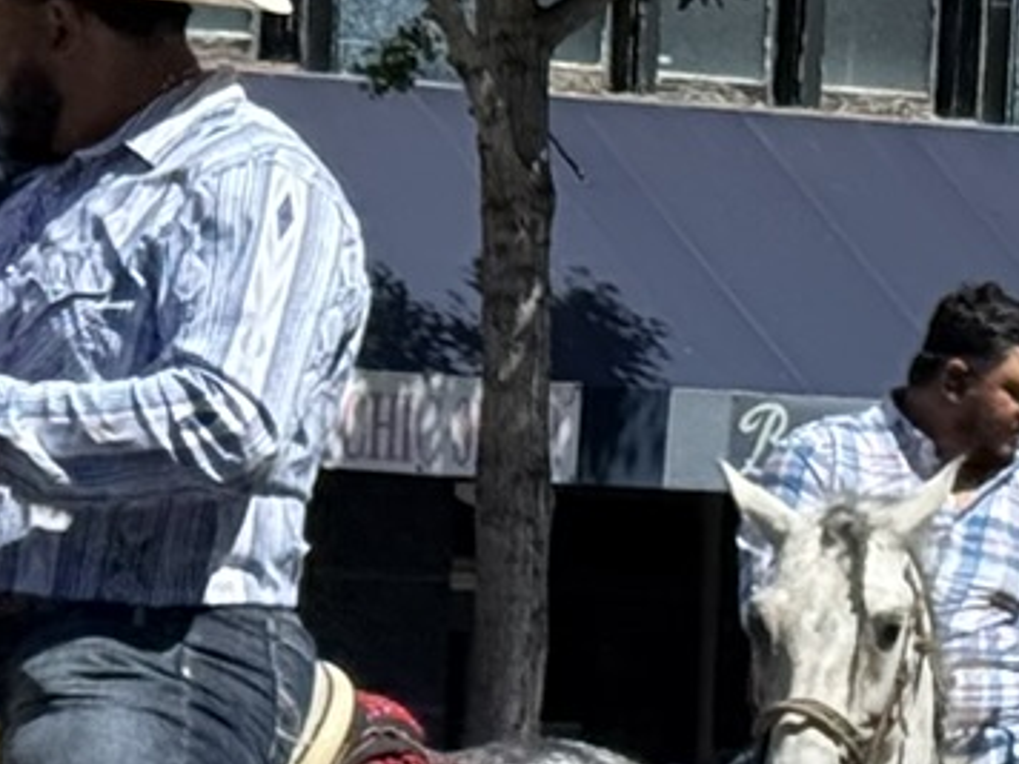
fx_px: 8125
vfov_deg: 5.3
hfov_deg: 7.0
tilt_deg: -2.7
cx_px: -916
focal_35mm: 276
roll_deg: -1.3
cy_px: 1067
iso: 80
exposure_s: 1/4878
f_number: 1.78
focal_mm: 6.76
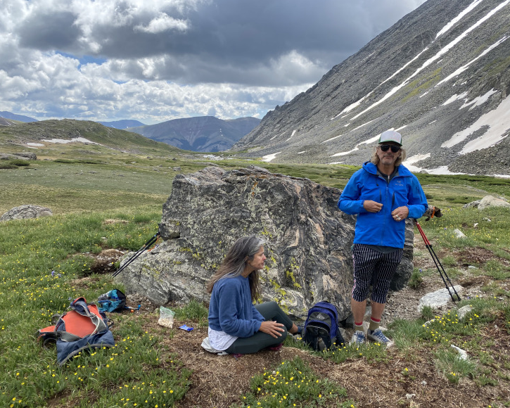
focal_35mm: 28
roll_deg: -1.2
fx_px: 423
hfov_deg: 62.2
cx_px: 267
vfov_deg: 51.5
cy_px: 207
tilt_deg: -10.6
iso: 32
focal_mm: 4.25
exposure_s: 1/1961
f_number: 1.8
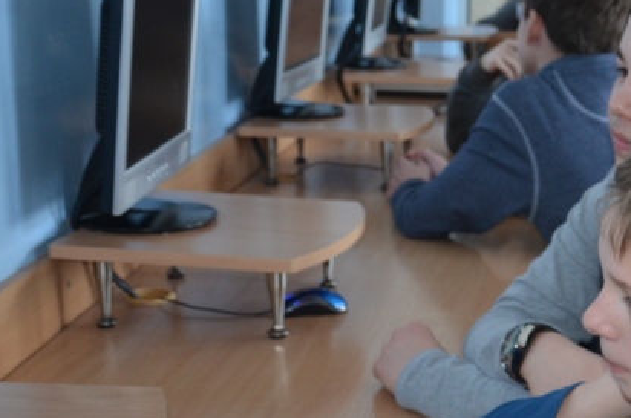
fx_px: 1434
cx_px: 622
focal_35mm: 82
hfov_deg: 23.8
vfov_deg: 16.6
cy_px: 271
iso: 800
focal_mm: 22
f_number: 3.8
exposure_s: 1/60
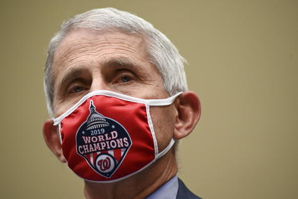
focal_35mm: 400
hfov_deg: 5.2
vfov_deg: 3.4
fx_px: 3310
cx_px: 149
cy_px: 100
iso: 2500
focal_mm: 400
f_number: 5.6
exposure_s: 1/250
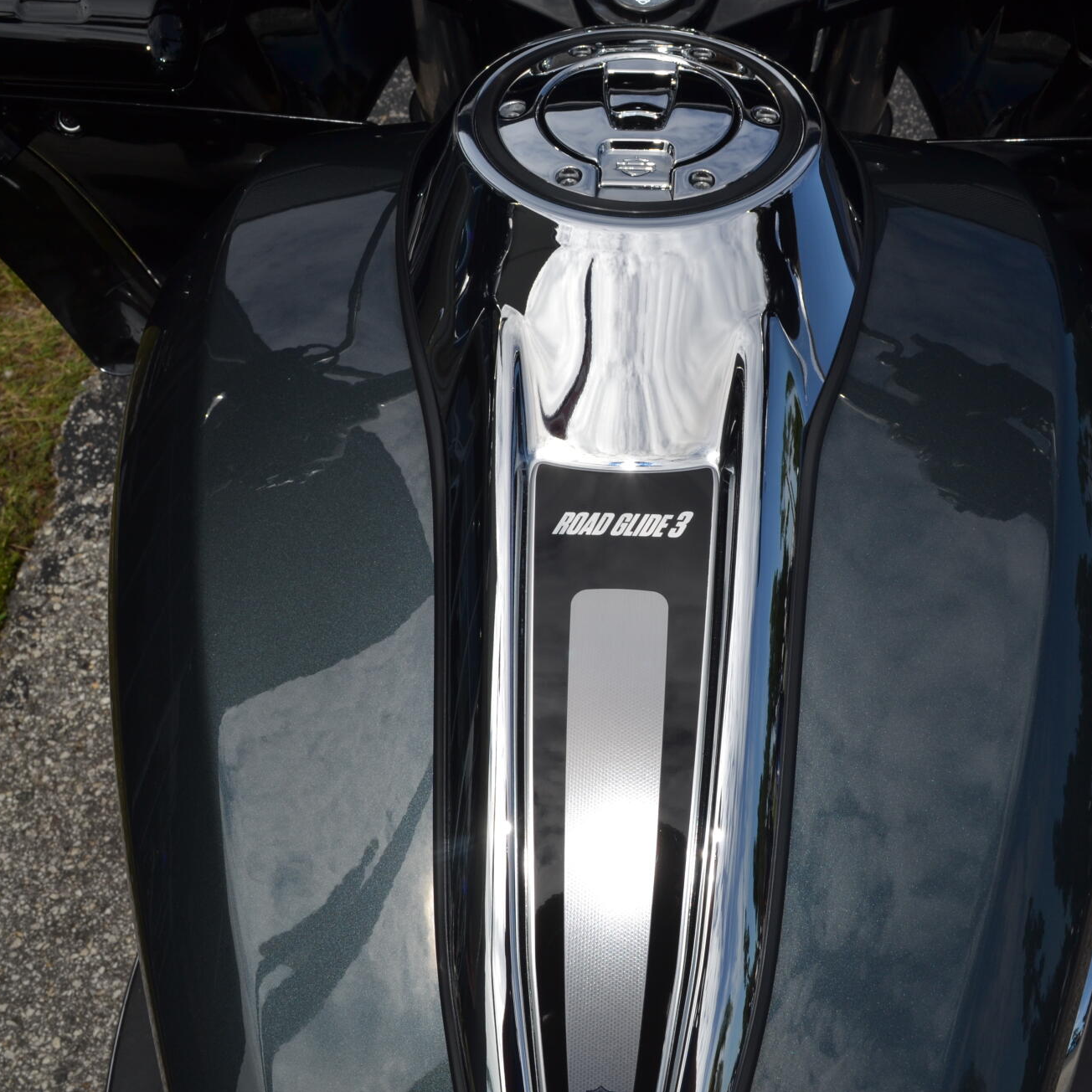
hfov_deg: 39.1
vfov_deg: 39.2
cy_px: 556
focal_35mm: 43
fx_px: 1535
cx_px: 629
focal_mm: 22
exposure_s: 1/200
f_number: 13
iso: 100
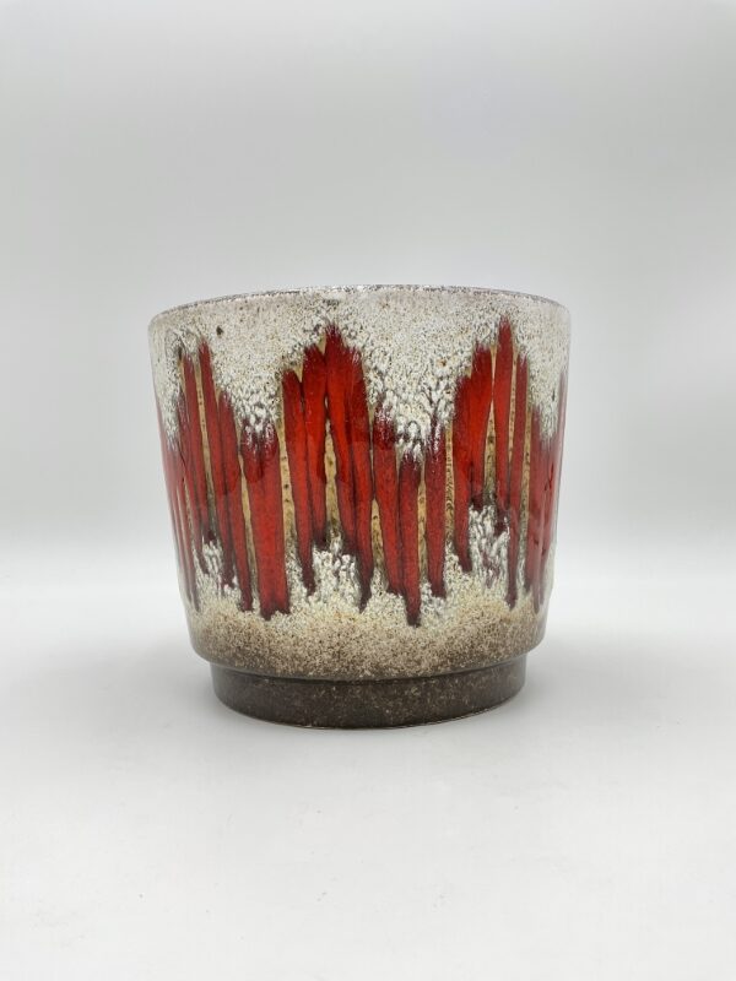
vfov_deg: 61.7
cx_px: 368
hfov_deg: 48.2
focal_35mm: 29
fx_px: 822
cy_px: 490
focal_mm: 3
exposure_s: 1/201
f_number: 1.8
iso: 20
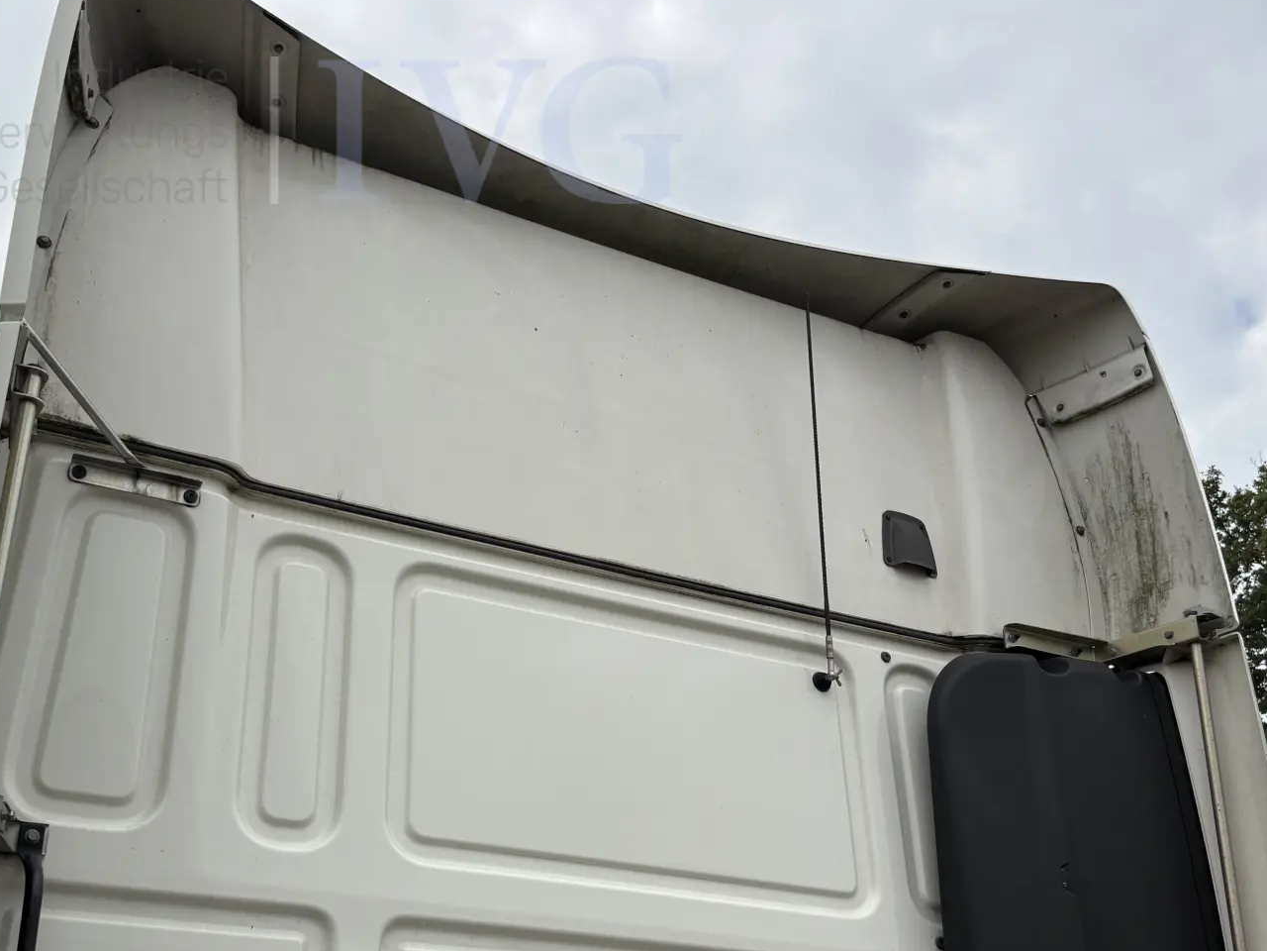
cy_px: 627
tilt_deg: +23.1
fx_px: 1427
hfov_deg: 47.7
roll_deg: -2.7
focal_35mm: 39
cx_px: 540
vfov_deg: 36.5
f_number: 1.6
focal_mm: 5.96
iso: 50
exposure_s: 1/2639
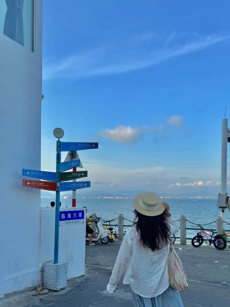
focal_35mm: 31
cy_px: 189
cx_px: 147
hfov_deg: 45.0
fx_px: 275
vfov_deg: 57.7
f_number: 1.78
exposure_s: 1/2252
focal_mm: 6.76
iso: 80
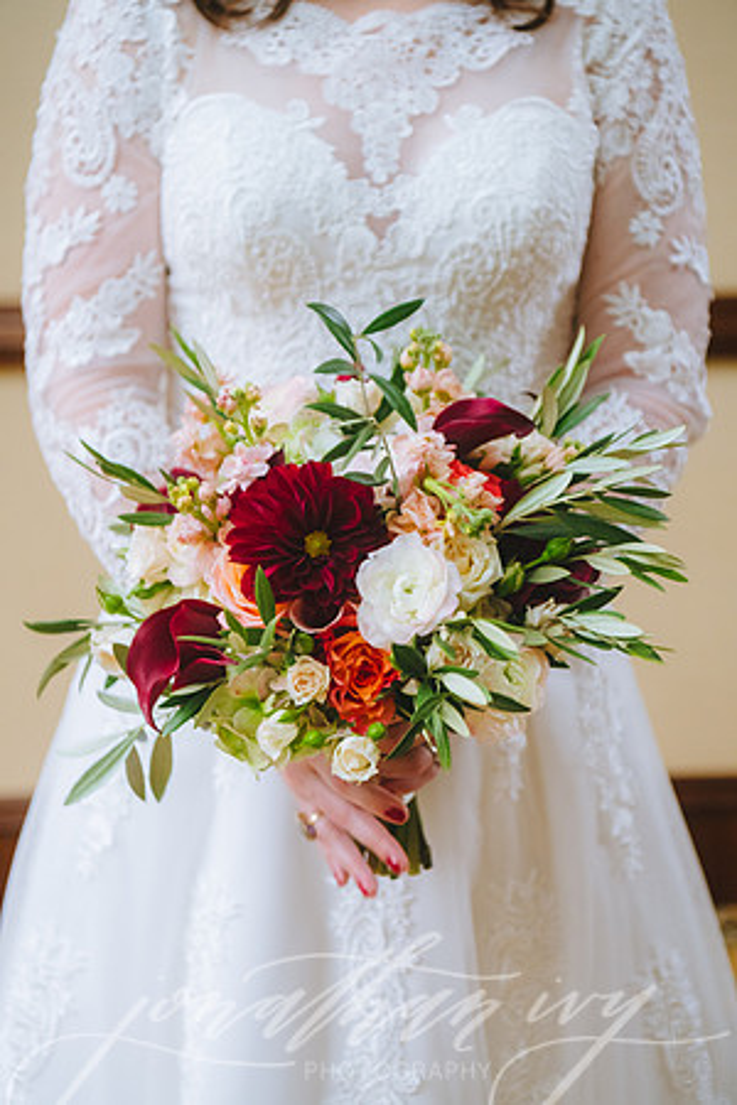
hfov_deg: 19.5
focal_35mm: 70
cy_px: 552
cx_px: 368
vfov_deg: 28.8
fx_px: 2149
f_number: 3.5
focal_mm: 70
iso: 1600
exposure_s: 1/80
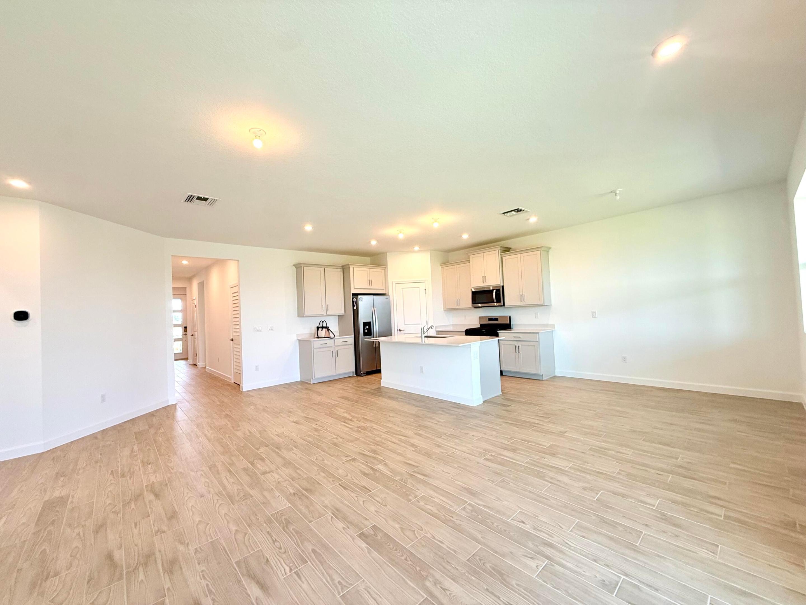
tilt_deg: +3.1
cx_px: 403
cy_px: 302
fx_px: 326
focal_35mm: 14
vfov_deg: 85.7
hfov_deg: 102.1
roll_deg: +3.0
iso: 64
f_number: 2.2
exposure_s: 1/99
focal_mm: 2.22
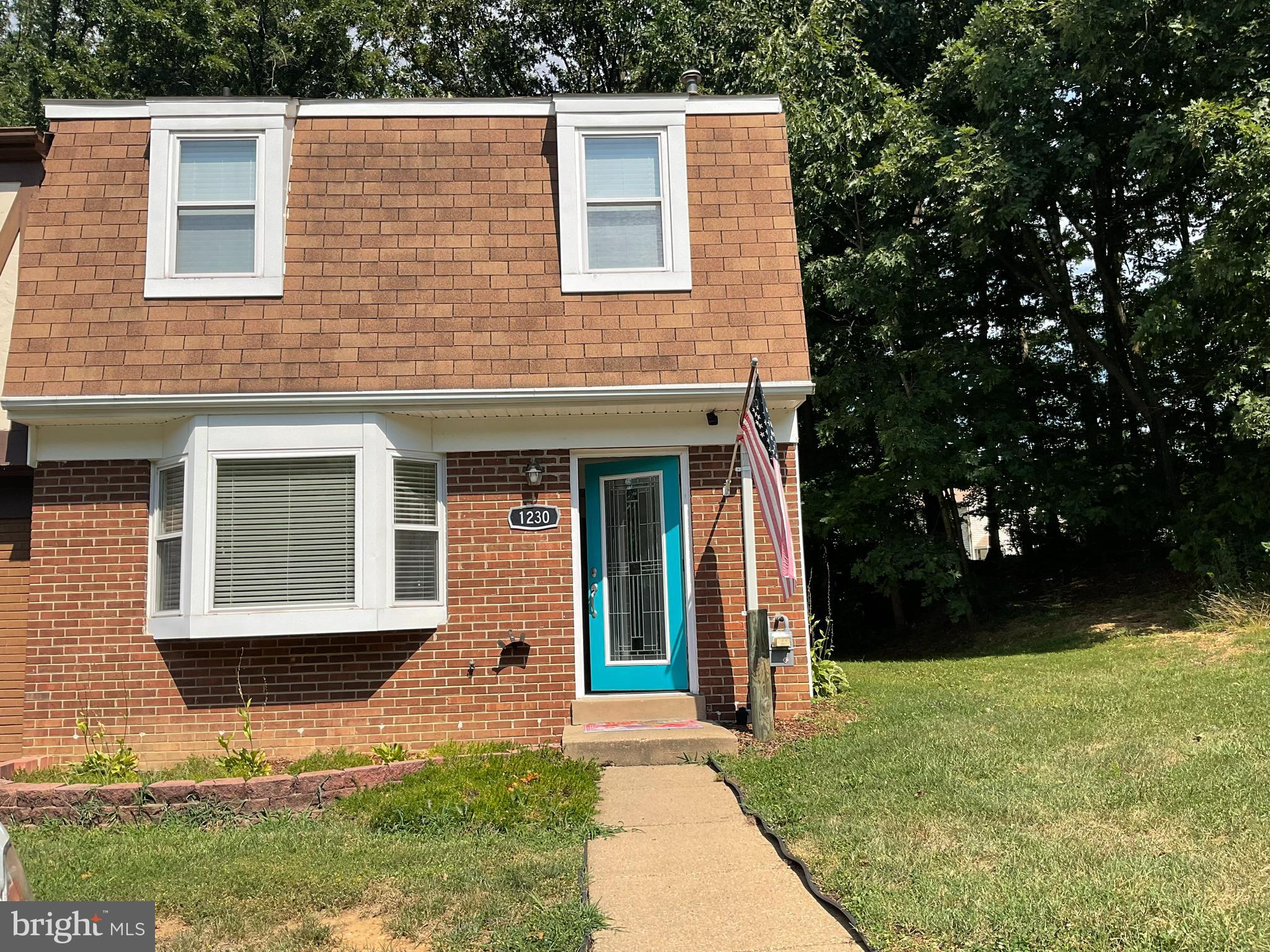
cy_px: 476
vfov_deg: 48.2
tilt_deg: +8.8
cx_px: 635
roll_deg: +1.1
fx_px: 1064
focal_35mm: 29
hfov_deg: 61.7
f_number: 1.8
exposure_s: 1/1984
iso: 16
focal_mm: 3
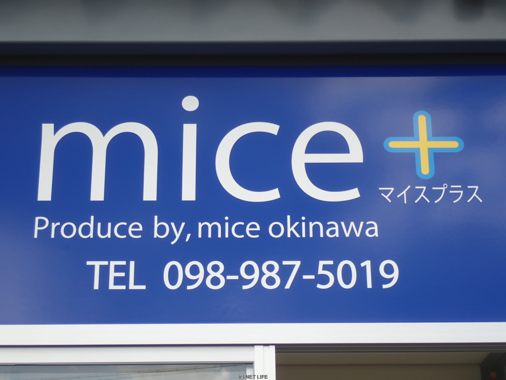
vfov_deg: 19.9
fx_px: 1082
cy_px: 190
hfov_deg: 26.3
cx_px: 253
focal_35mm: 74
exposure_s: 1/400
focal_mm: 13.47
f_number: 4.2
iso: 100
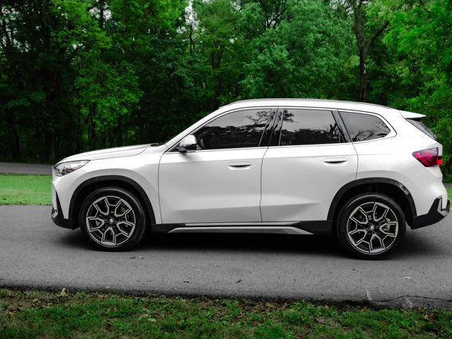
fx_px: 483
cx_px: 255
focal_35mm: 37
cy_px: 169
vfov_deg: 38.6
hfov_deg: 50.0
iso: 400
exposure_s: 1/500
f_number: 4
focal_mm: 34
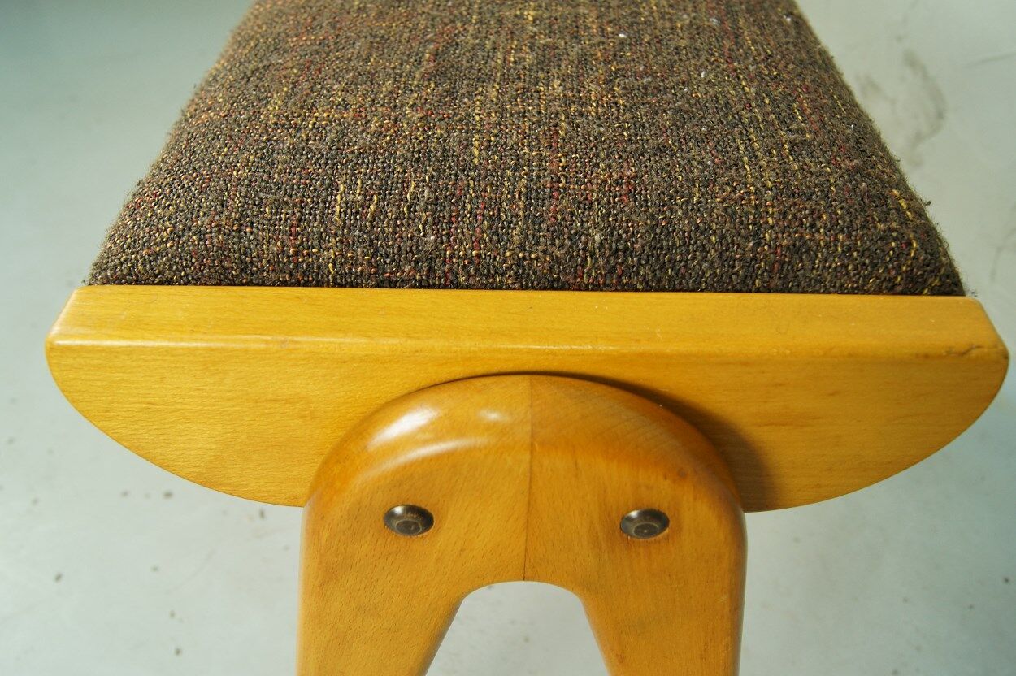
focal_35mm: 30
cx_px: 508
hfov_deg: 62.0
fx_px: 846
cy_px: 338
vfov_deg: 43.6
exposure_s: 1/25
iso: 400
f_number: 5.6
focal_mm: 20
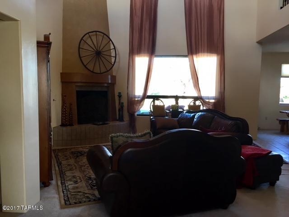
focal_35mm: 29
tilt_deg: -5.4
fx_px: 242
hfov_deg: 61.7
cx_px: 144
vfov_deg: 48.2
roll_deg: +0.7
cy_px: 108
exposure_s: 1/30
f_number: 2.2
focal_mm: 4.15
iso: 64
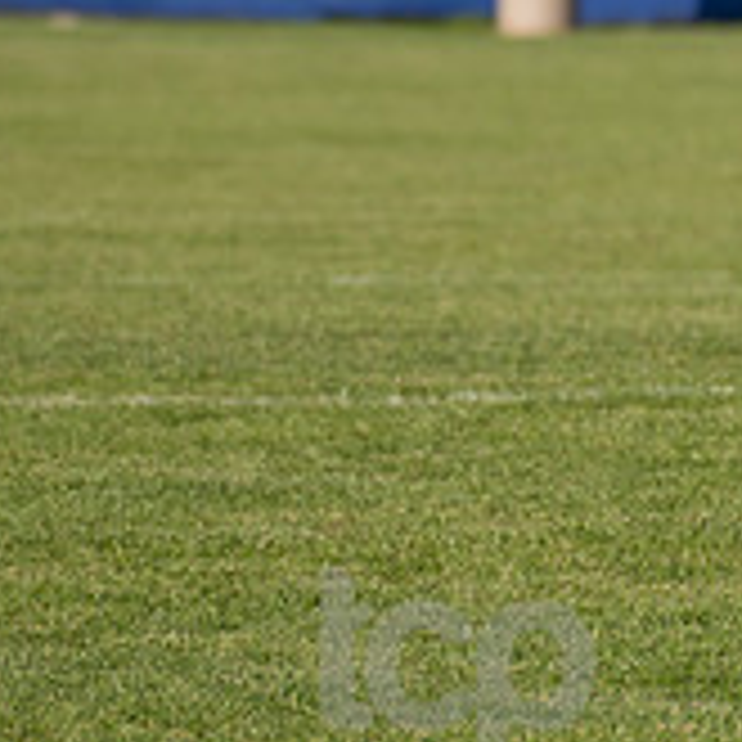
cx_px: 1097
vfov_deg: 2.1
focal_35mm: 838
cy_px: 97
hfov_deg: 2.1
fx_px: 20322
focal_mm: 280
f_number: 5.6
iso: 320
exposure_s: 1/2000
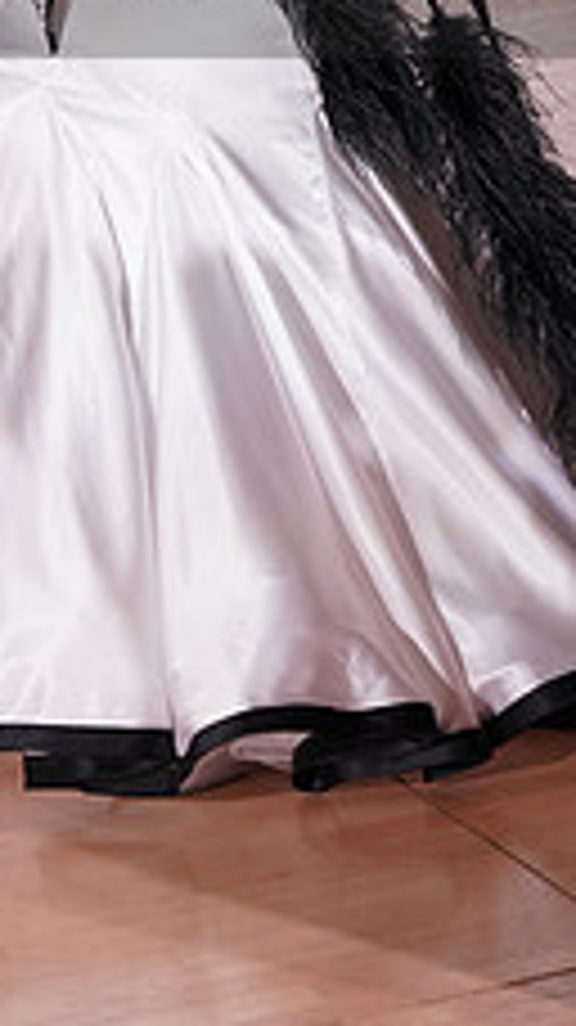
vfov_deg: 10.0
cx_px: 11
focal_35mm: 213
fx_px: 5792
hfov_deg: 5.7
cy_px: -90
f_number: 5.6
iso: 1600
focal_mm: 80
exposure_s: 1/160
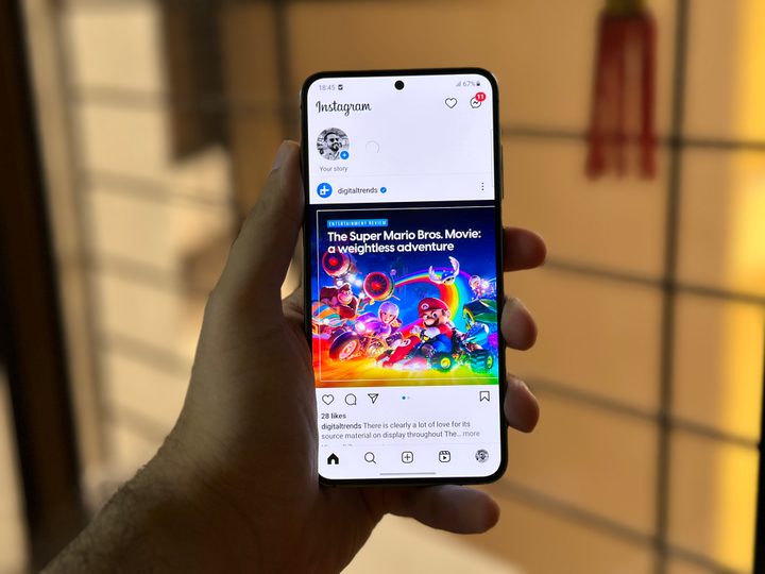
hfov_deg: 39.7
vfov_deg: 30.3
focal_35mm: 48
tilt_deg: -15.6
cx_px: 382
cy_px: 287
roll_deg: +3.1
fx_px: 1061
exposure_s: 1/50
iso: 200
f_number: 1.78
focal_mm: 6.86
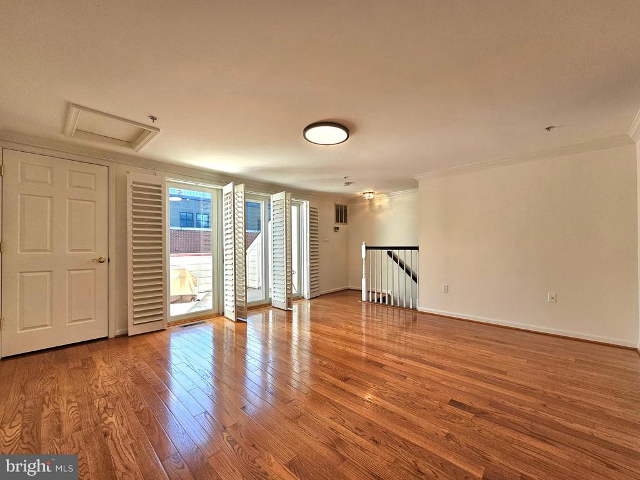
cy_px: 240
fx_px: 240
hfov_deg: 106.2
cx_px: 320
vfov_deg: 89.9
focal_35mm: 13
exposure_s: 1/132
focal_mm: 2.2
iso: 50
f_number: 2.2
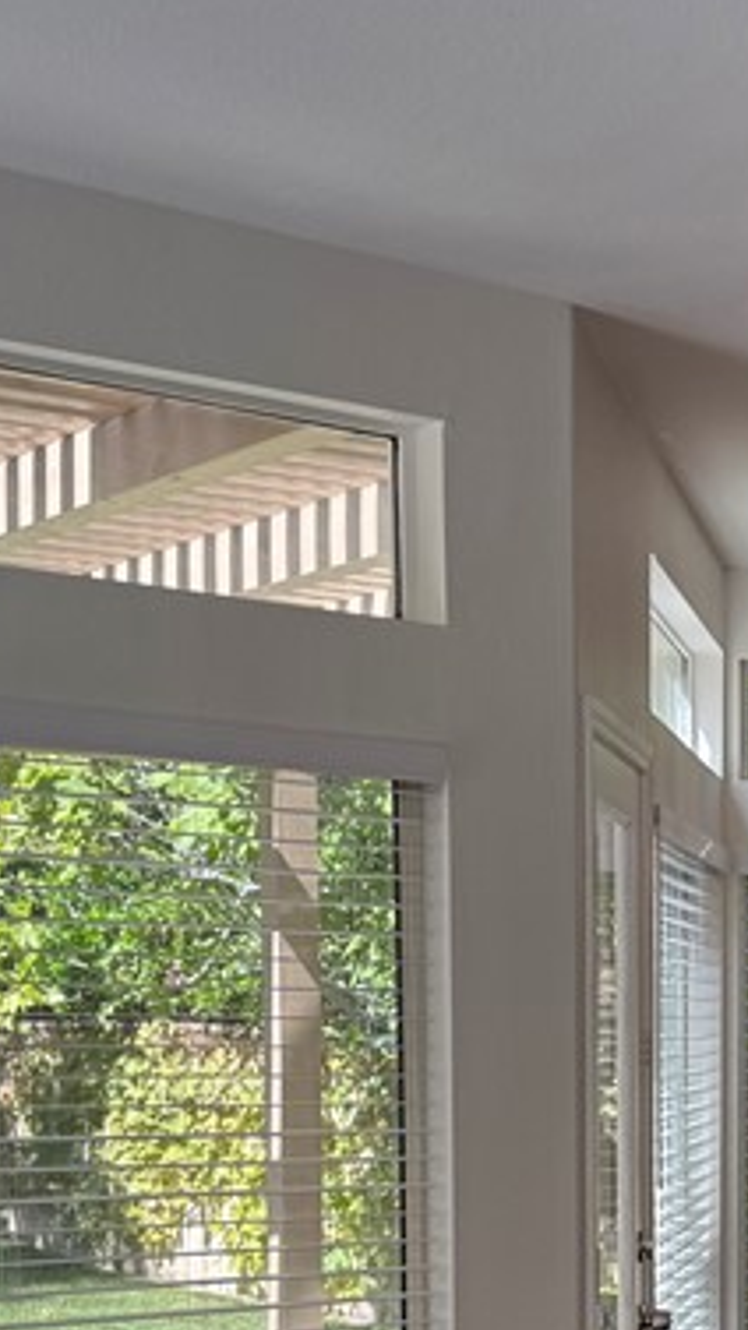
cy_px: 1288
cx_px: 857
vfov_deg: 28.2
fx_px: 2504
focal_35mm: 71
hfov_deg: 16.4
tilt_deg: -5.2
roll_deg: -0.4
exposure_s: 1/547
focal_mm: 6.76
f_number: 1.78
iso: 80
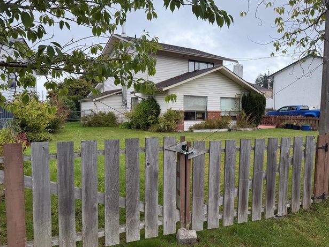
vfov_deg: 54.9
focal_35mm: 25
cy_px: 122
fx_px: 238
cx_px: 162
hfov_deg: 69.4
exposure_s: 1/1337
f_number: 1.78
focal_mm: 6.76
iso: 100
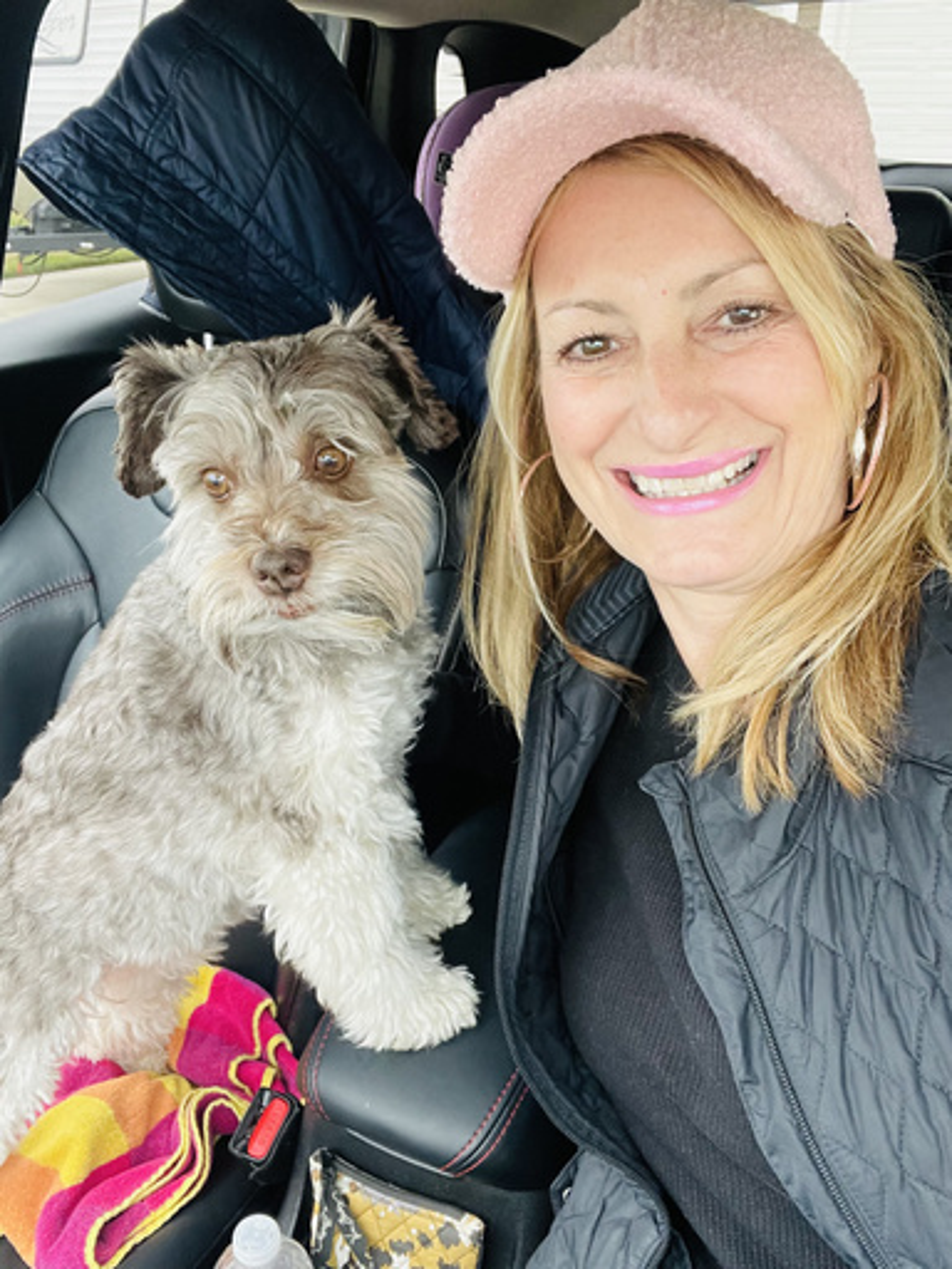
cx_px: 476
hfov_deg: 46.8
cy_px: 634
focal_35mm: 30
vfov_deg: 60.0
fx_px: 1100
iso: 125
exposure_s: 1/60
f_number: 2.2
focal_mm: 2.71
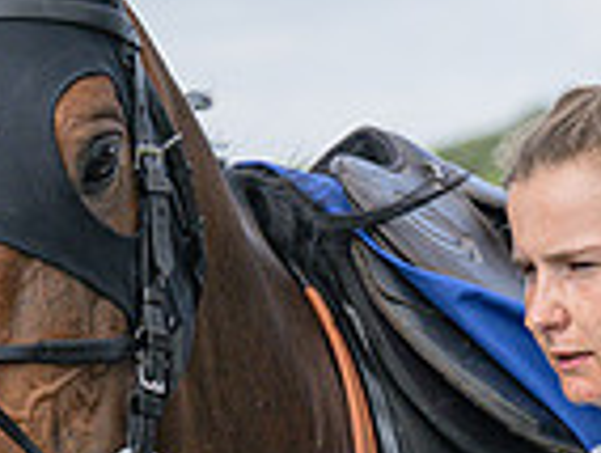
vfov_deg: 2.6
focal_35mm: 572
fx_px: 9948
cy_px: 385
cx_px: 417
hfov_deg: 3.5
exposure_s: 1/1600
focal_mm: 101
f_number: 5
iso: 400
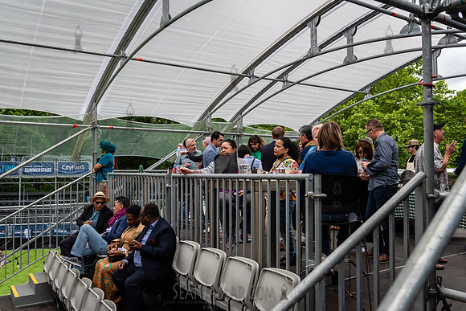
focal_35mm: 32
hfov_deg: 58.6
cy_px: 156
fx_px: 415
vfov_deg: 41.0
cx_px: 233
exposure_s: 1/1250
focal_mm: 31
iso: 500
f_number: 4
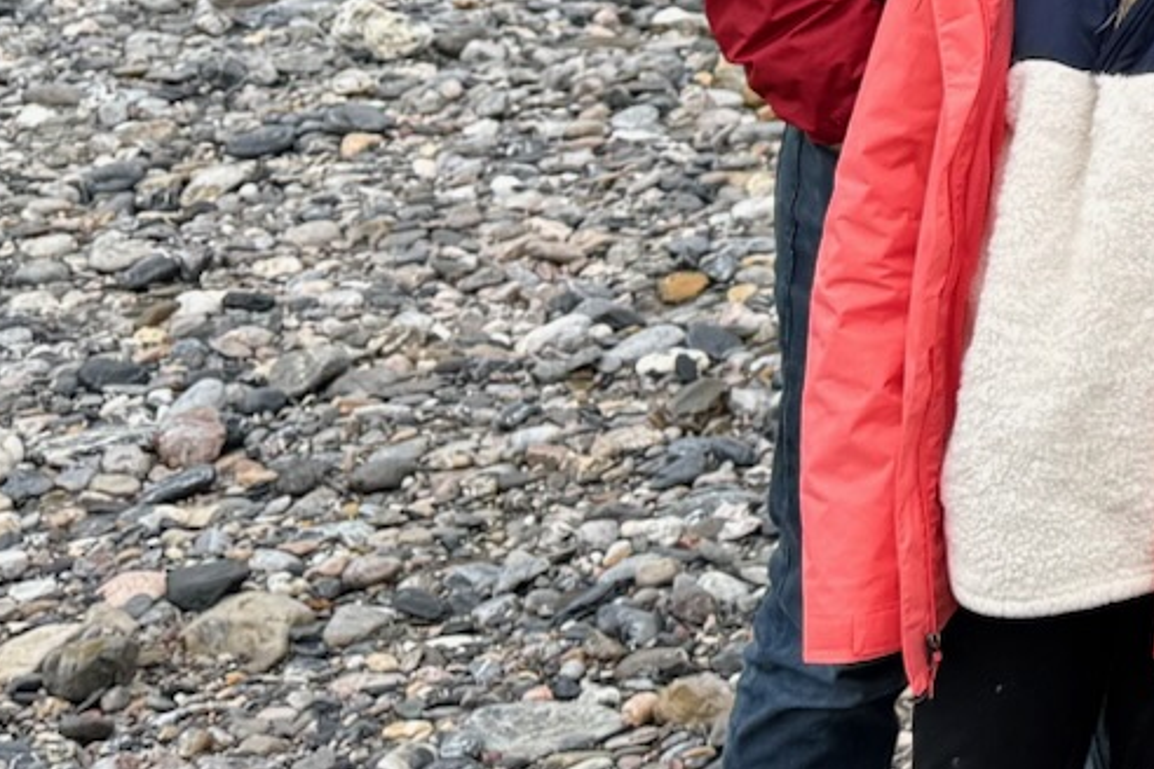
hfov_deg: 16.9
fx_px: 3334
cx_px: 1954
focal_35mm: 104
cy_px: -642
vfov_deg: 12.0
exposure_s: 1/1522
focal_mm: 6.76
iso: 80
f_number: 1.78
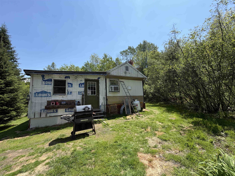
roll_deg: +1.6
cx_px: 118
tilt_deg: +7.0
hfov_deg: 102.1
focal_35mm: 14
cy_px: 88
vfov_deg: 85.7
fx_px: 95
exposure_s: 1/770
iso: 25
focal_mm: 2.22
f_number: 2.2
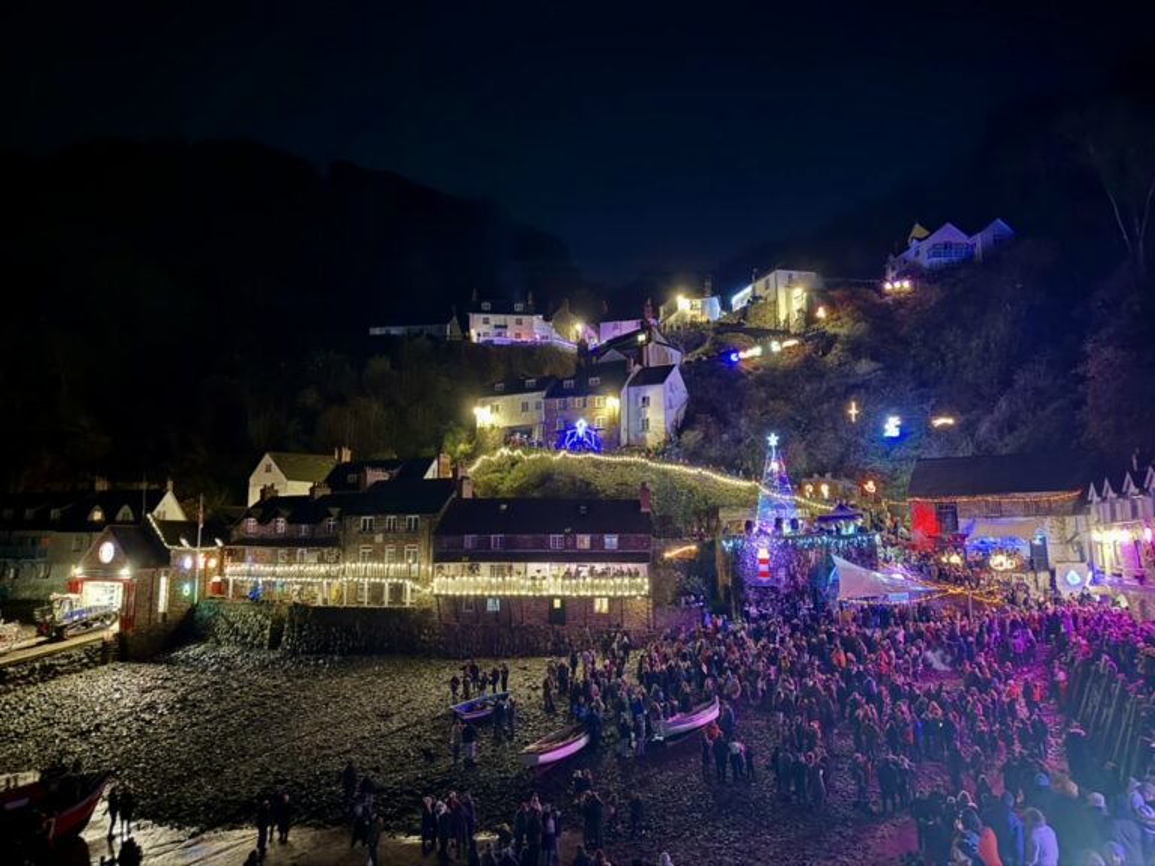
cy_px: 433
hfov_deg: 71.6
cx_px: 578
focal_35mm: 24
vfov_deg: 56.8
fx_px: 801
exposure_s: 1/9
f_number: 1.78
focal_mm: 6.76
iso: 1600
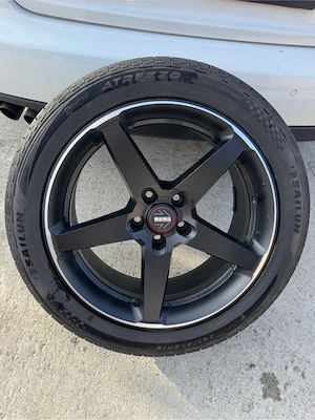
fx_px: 291
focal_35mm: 24
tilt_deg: -46.4
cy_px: 210
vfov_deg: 71.6
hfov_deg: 56.8
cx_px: 158
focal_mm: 6.76
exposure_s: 1/864
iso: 80
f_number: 1.78
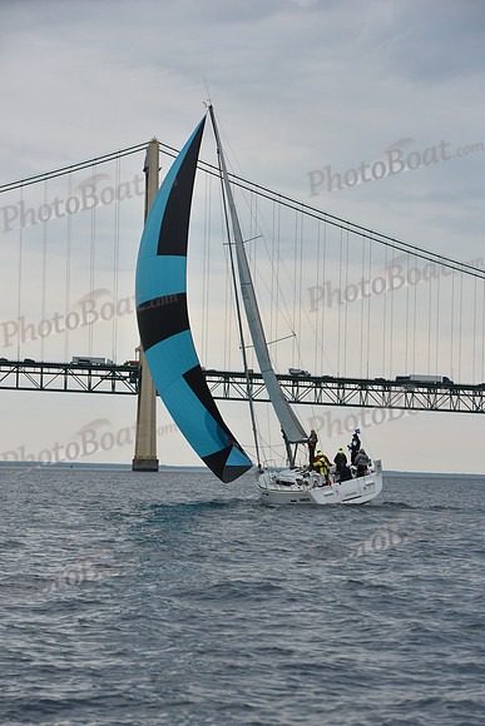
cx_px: 242
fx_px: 2423
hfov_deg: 11.4
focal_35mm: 120
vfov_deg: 17.1
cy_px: 363
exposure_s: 1/800
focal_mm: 120
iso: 250
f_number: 7.1
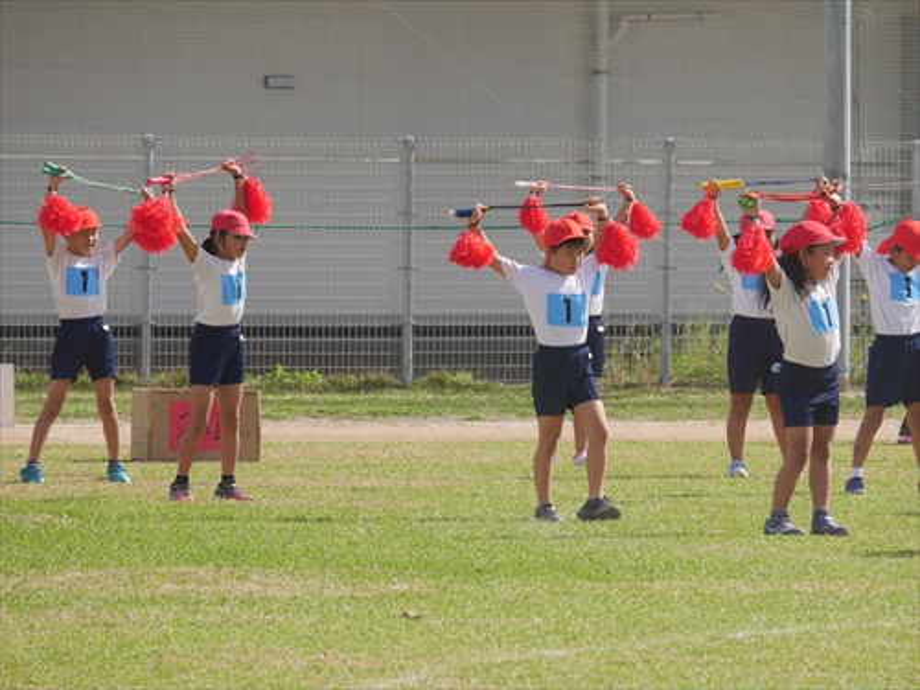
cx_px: 460
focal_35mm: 350
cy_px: 345
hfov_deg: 5.7
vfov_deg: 4.2
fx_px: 9302
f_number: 9
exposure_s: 1/400
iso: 200
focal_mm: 175
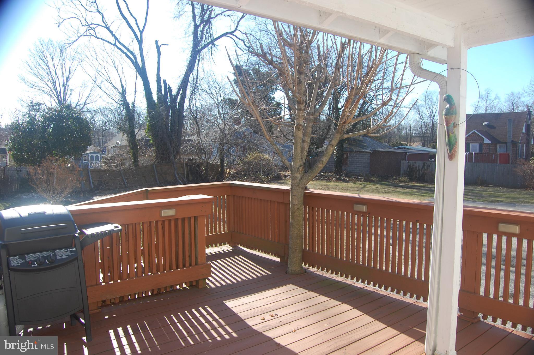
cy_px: 178
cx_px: 267
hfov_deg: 64.6
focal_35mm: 28
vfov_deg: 45.6
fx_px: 422
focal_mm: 19
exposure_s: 1/200
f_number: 7.1
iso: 200
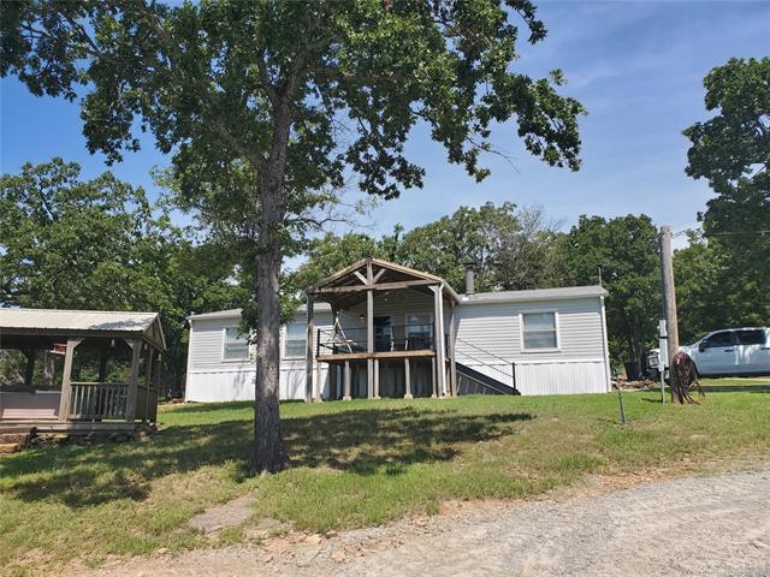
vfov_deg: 53.1
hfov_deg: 67.3
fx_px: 578
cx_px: 385
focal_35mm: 26
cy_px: 288
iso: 50
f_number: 2.4
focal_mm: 4.3
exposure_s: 1/1252
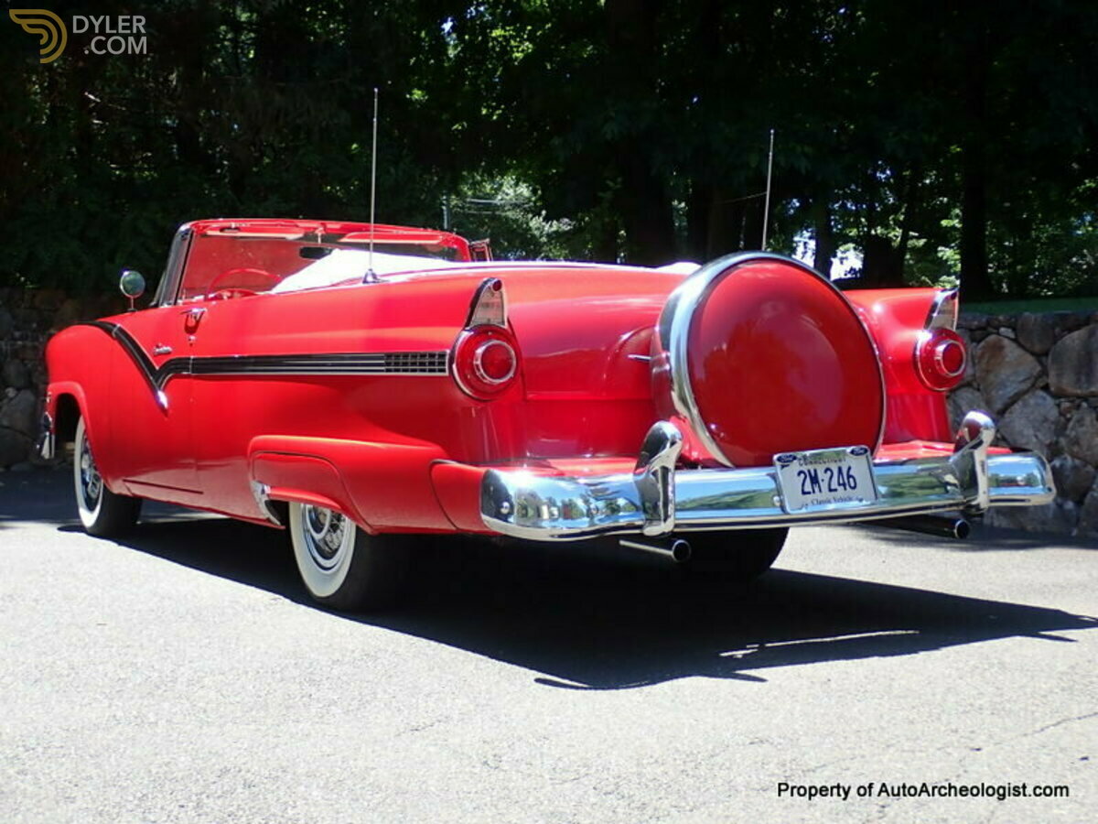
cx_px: 549
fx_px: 1491
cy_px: 412
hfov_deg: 40.4
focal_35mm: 47
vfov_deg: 30.9
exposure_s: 1/125
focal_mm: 8.4
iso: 100
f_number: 3.1
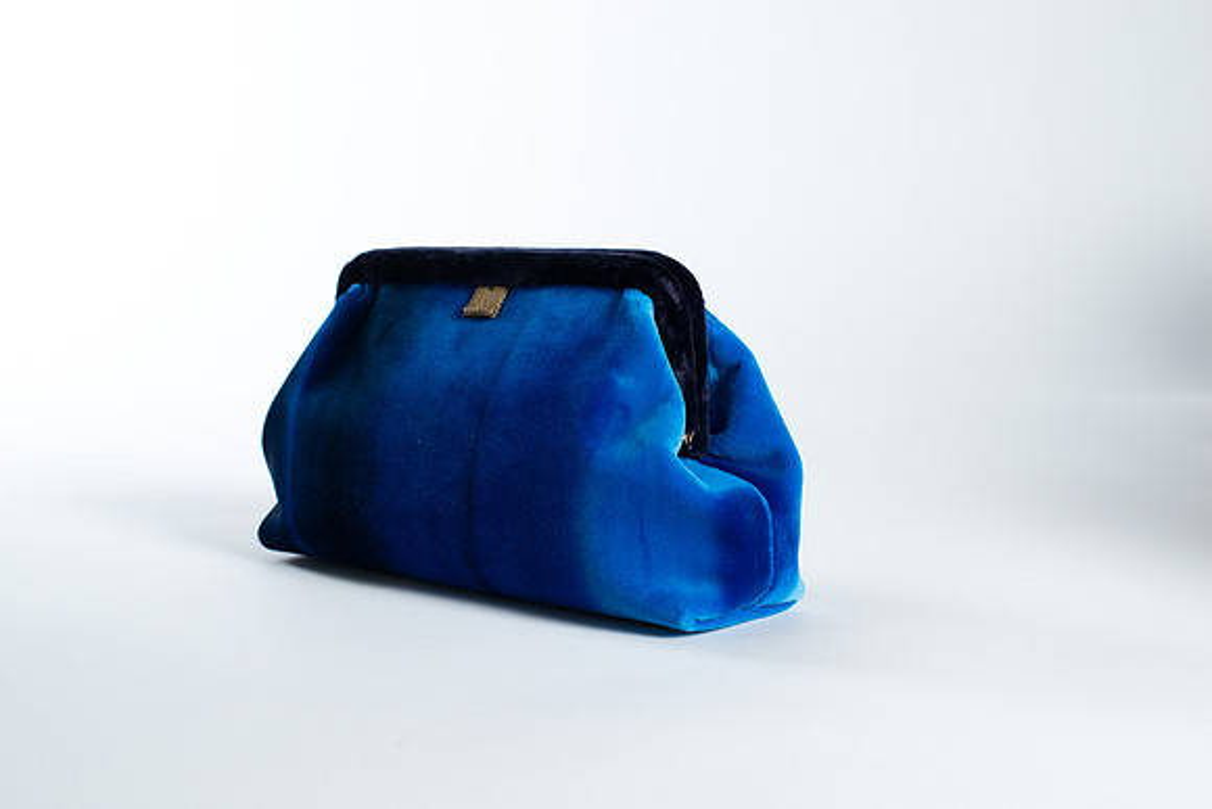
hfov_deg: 39.6
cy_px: 404
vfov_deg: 27.0
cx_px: 606
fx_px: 1684
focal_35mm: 50
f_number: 6.3
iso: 200
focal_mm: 50
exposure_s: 1/200
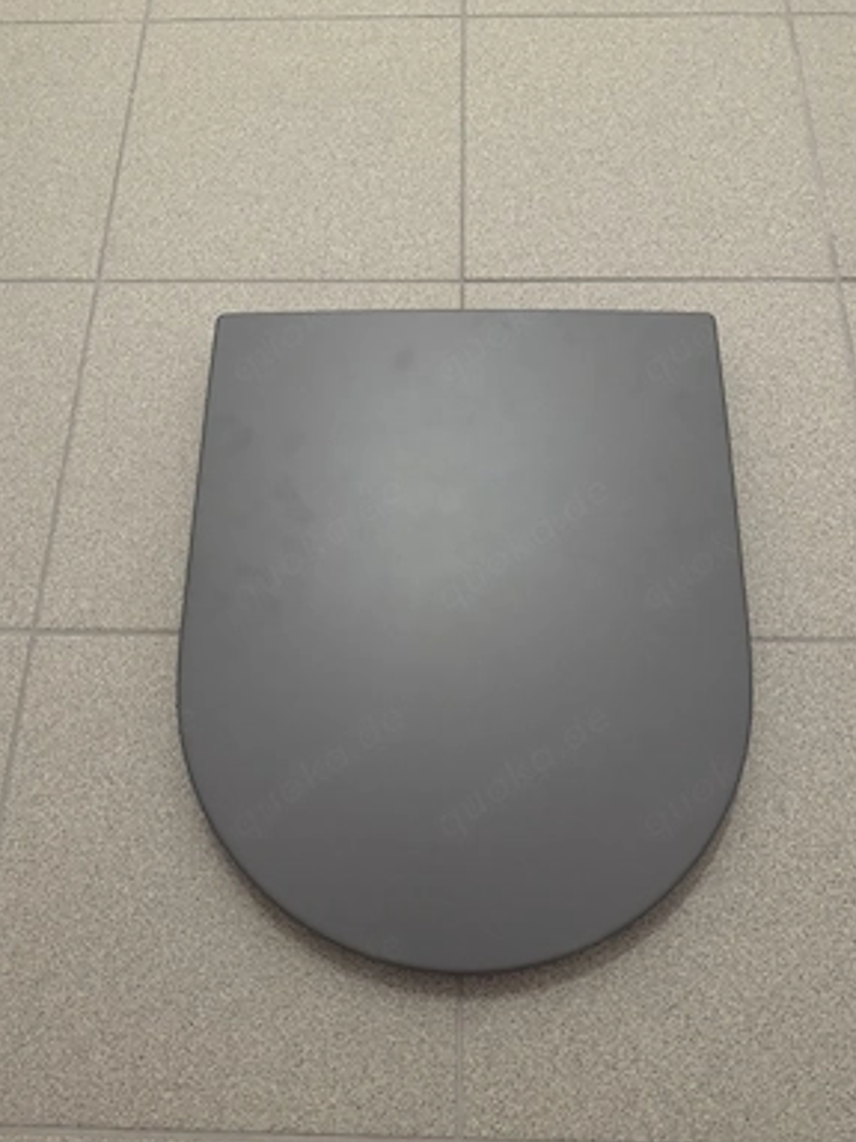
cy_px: 589
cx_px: 425
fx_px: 824
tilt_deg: -70.0
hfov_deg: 54.9
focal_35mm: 25
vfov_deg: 69.4
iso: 640
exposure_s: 1/33
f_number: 1.78
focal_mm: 6.76
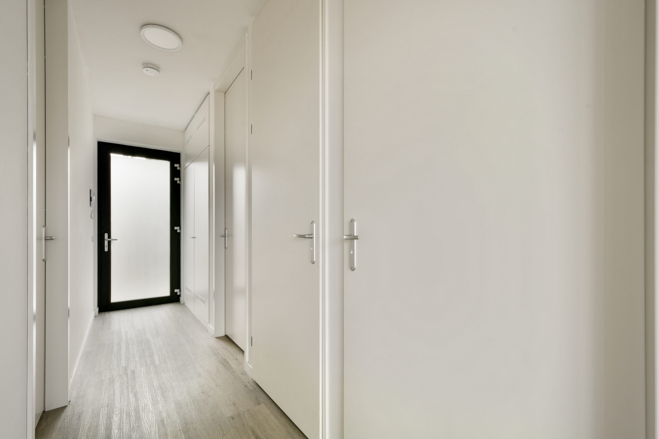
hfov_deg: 100.4
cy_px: 220
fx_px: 275
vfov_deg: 77.3
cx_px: 330
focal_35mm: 15
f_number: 11
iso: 100
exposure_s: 1/10
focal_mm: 10
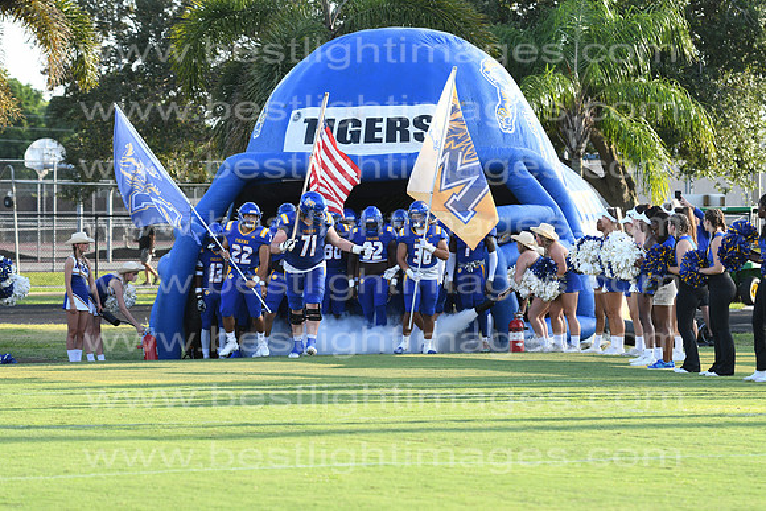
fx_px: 3831
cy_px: 256
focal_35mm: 180
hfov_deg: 11.4
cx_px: 383
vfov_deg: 7.6
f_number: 5.6
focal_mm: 120
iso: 320
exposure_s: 1/500
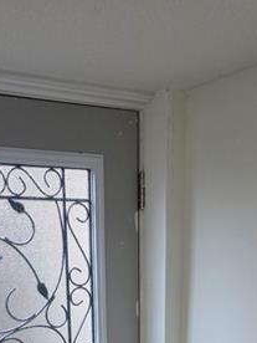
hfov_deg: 22.9
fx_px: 634
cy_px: 467
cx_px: 104
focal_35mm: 64
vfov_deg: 25.3
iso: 250
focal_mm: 6.3
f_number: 1.7
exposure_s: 1/120
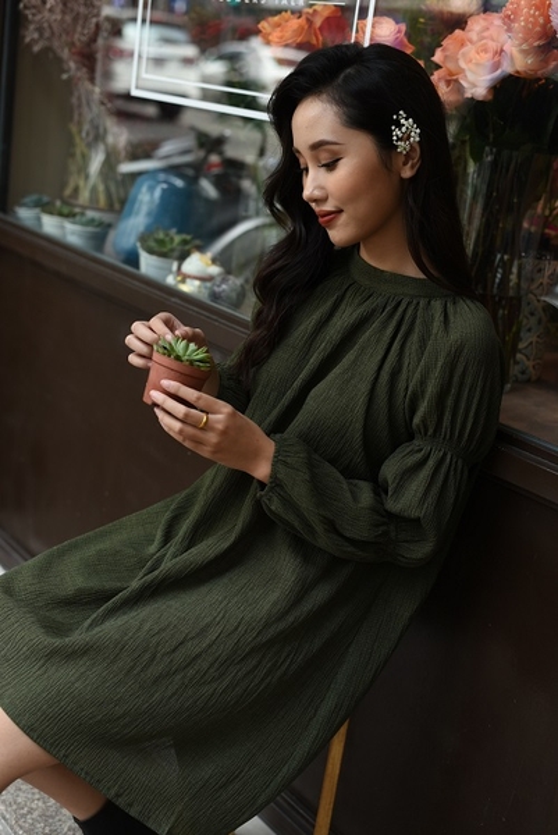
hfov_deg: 27.0
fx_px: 1160
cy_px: 418
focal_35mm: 50
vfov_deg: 39.6
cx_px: 279
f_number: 3.5
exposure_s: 1/500
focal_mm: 50
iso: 320
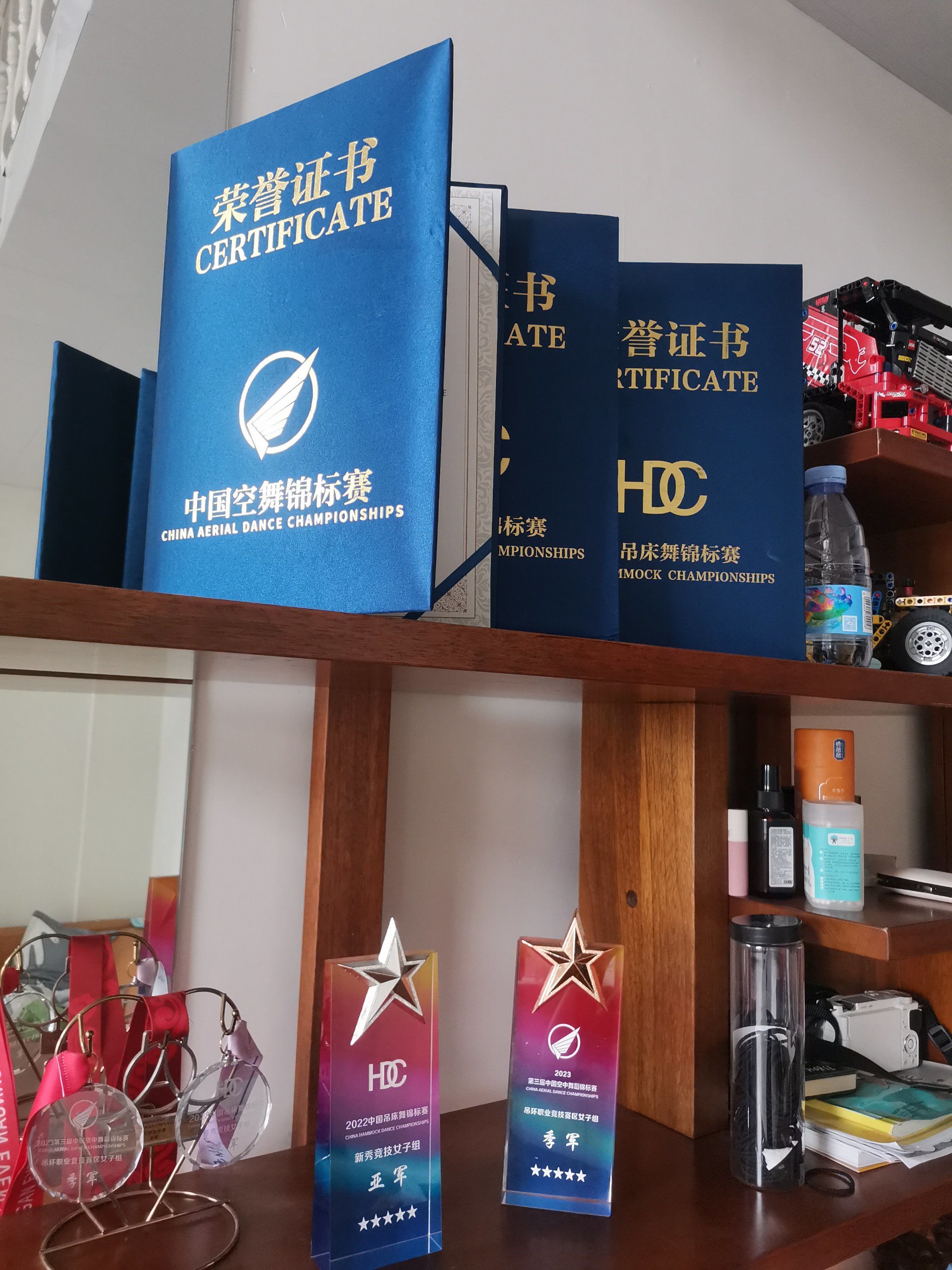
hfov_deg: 53.1
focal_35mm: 26
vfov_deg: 67.3
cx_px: 476
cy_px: 635
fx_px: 953
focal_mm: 4.75
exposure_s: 1/100
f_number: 1.8
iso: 200
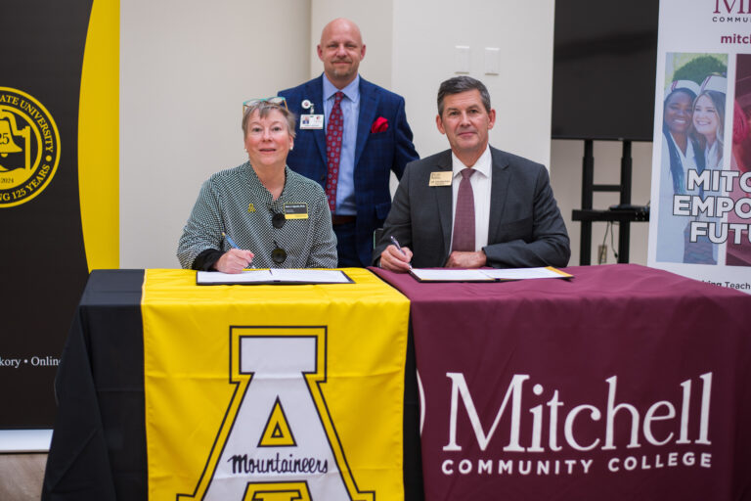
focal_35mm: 50
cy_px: 250
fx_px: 1043
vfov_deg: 27.0
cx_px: 376
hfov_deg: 39.6
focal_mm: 50
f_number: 2.5
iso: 320
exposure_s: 1/320
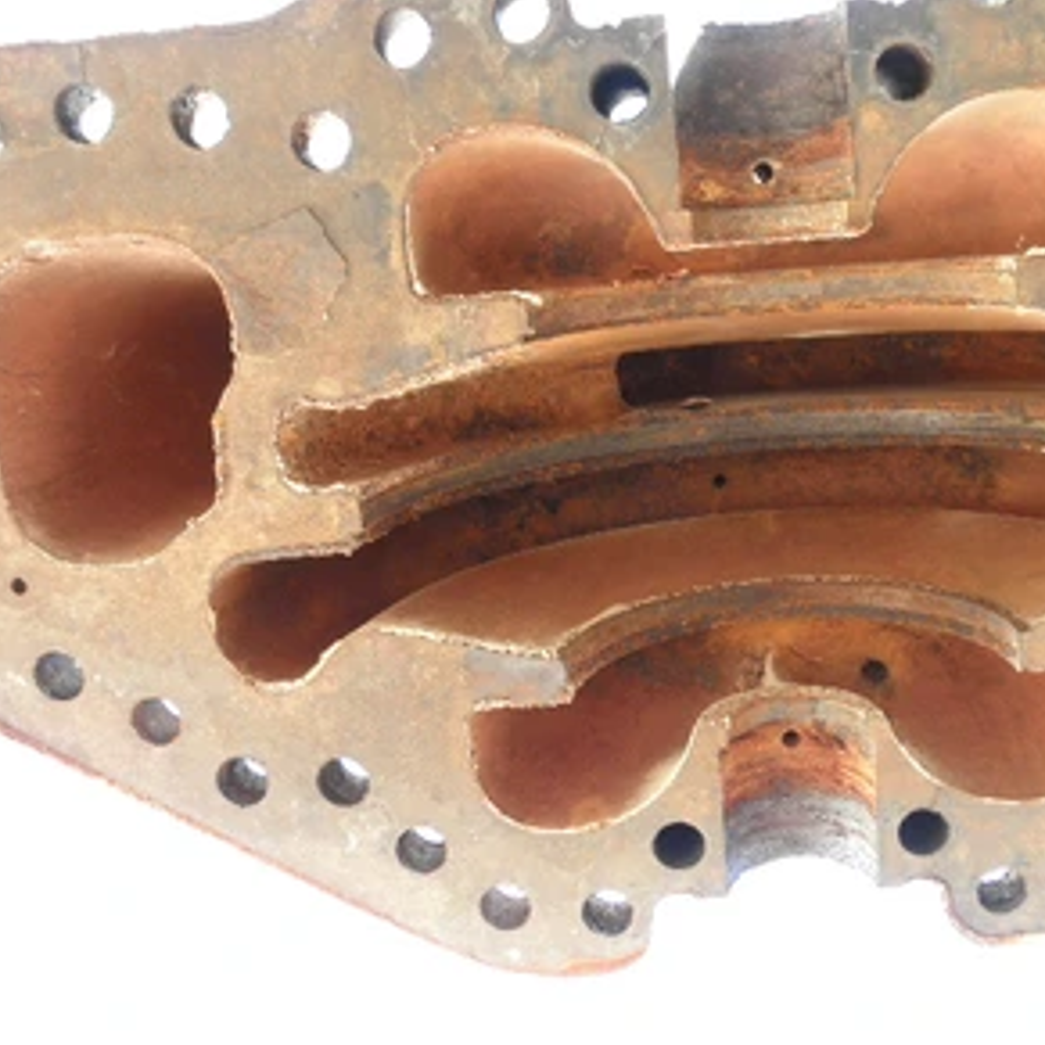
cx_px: 654
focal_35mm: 34
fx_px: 1161
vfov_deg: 48.4
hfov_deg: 48.0
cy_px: 535
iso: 64
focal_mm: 5
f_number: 3
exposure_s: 1/30
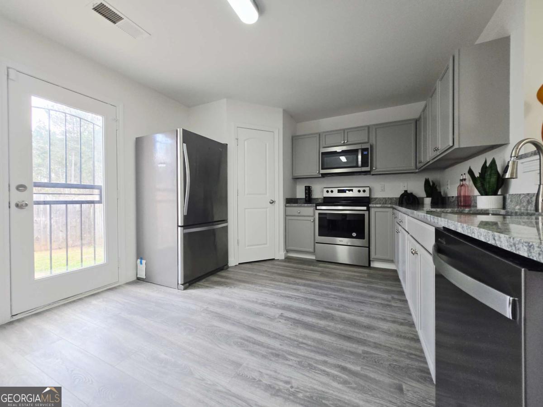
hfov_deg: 106.2
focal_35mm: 13
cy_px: 204
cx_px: 272
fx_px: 204
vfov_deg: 89.9
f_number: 2.2
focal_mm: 1.7
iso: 64
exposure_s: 1/60
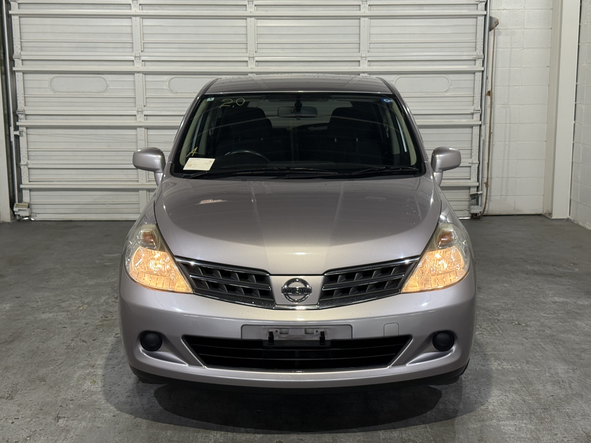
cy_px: 222
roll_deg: +0.0
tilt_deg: -9.2
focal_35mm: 48
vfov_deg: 30.3
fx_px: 820
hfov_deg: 39.7
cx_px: 296
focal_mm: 6.76
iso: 160
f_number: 1.78
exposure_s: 1/120
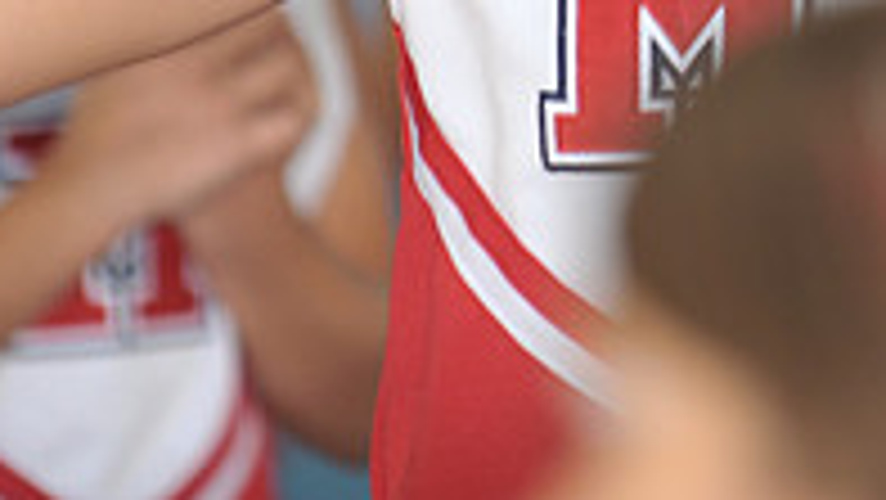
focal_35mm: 616
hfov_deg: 3.5
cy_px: -356
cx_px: 922
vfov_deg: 2.0
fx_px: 14478
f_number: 2.8
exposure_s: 1/125
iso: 500
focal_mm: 200
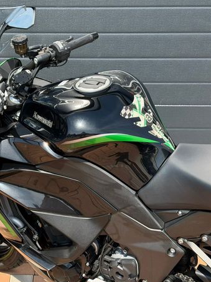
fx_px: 553
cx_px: 30
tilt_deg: -20.8
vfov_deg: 28.6
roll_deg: -0.9
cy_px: 147
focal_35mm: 68
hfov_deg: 21.2
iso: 100
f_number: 1.78
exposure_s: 1/1931
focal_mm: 6.76
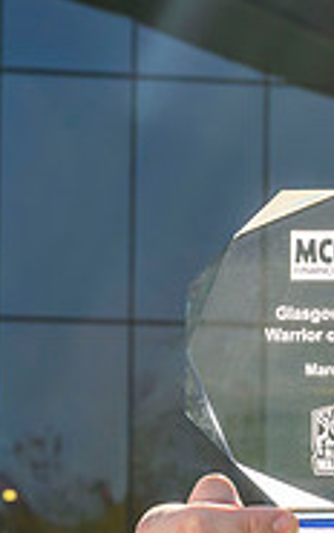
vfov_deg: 9.0
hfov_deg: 5.5
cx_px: 707
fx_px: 3371
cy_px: 415
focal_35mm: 232
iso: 320
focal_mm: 60
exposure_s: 1/250
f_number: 11
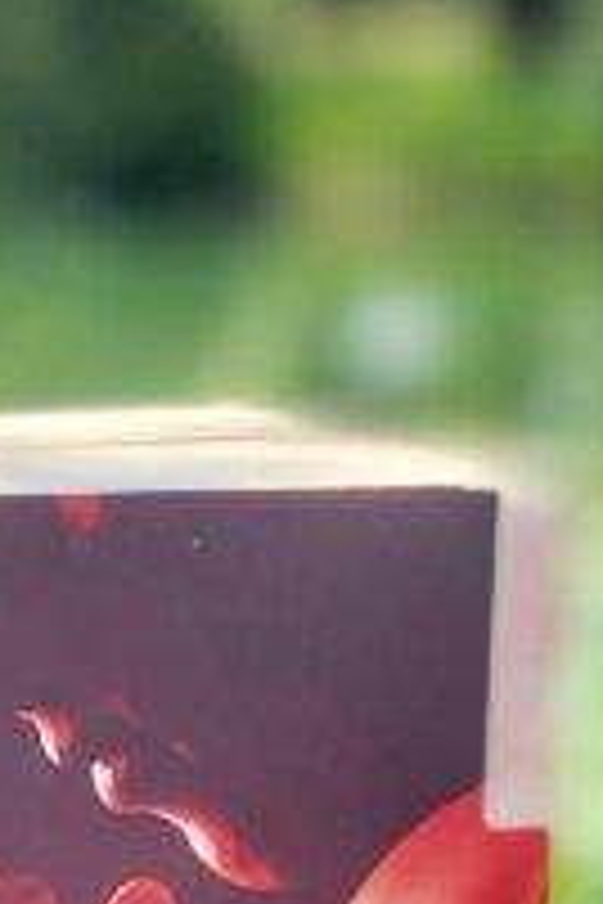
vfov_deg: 14.5
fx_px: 3467
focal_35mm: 138
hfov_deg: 9.6
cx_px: -310
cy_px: 989
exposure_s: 1/1272
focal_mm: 4.25
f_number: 1.8
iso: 32
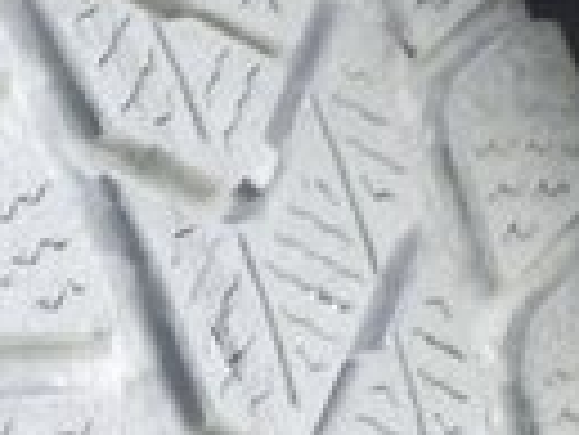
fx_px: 2310
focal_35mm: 138
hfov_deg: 11.9
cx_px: -759
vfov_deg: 10.2
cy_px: 774
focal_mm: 3.6
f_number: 1.9
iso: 50
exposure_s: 1/50
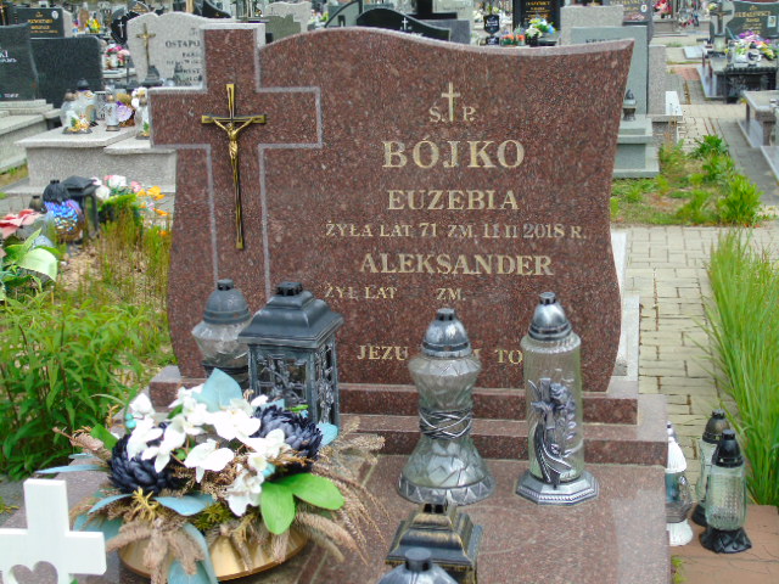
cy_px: 292
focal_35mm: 54
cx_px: 390
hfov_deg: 35.5
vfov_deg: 27.0
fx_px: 1215
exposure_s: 1/320
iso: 80
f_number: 4.3
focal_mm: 9.6
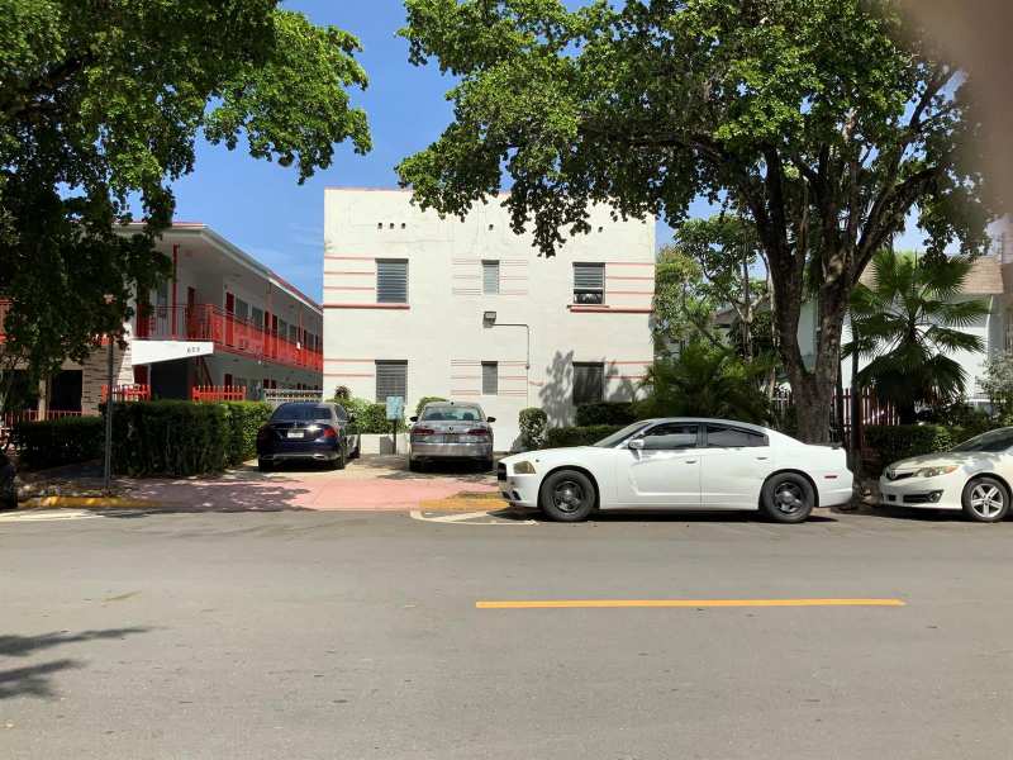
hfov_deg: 61.7
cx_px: 506
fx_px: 849
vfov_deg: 48.2
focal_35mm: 29
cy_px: 380
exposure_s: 1/2538
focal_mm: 3
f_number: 1.8
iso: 16
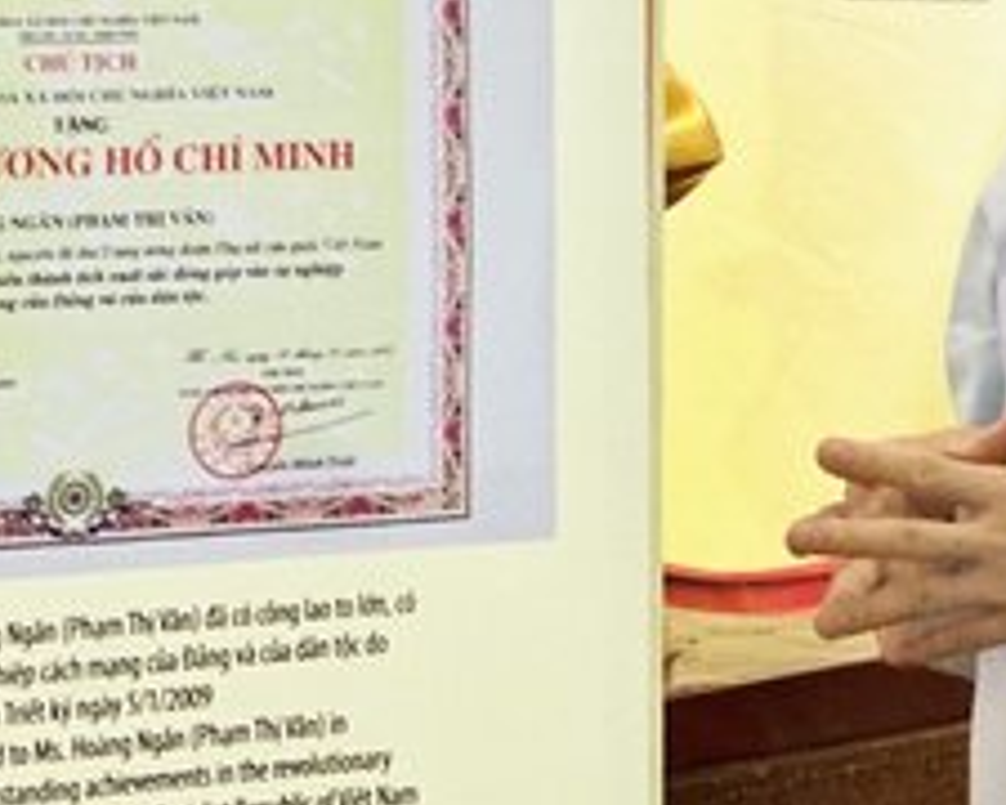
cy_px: -47
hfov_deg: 8.7
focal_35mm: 220
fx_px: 6550
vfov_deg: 7.0
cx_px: 1113
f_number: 2.8
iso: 200
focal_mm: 9
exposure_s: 1/33
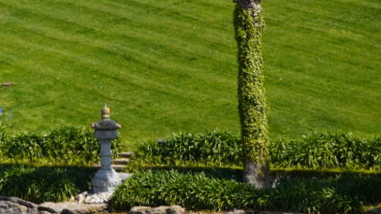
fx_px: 2799
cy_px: 11
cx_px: -65
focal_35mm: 277
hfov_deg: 7.7
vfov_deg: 4.4
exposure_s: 1/160
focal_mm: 70
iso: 2000
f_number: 4
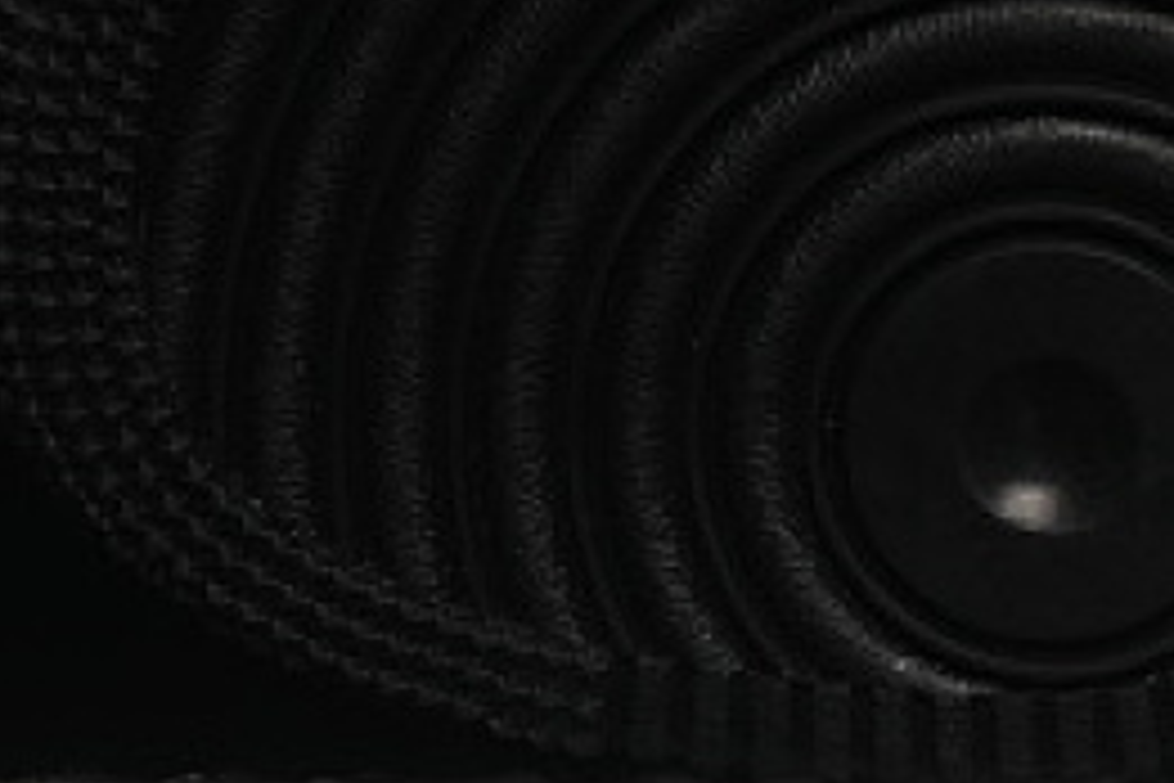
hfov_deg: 6.6
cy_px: -220
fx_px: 10109
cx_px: 1682
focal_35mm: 310
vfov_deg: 4.4
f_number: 6.3
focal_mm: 50
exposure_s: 1/60
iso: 160
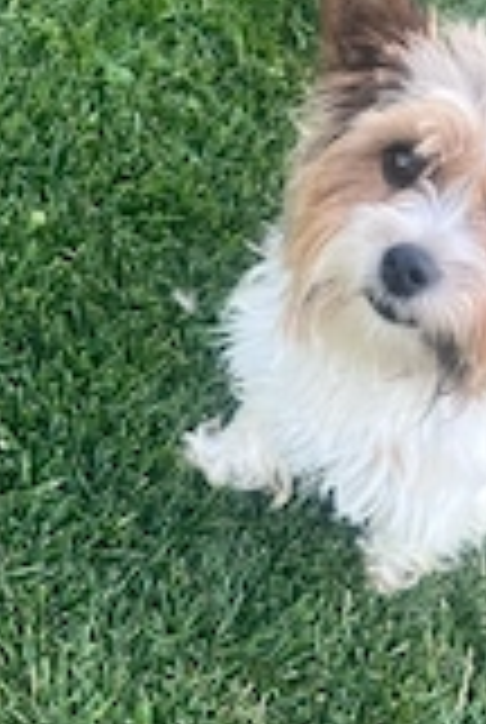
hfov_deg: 19.7
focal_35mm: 67
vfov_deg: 30.0
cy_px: 382
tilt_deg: -48.0
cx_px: 500
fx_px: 1351
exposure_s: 1/122
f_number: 1.6
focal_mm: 5.1
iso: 50
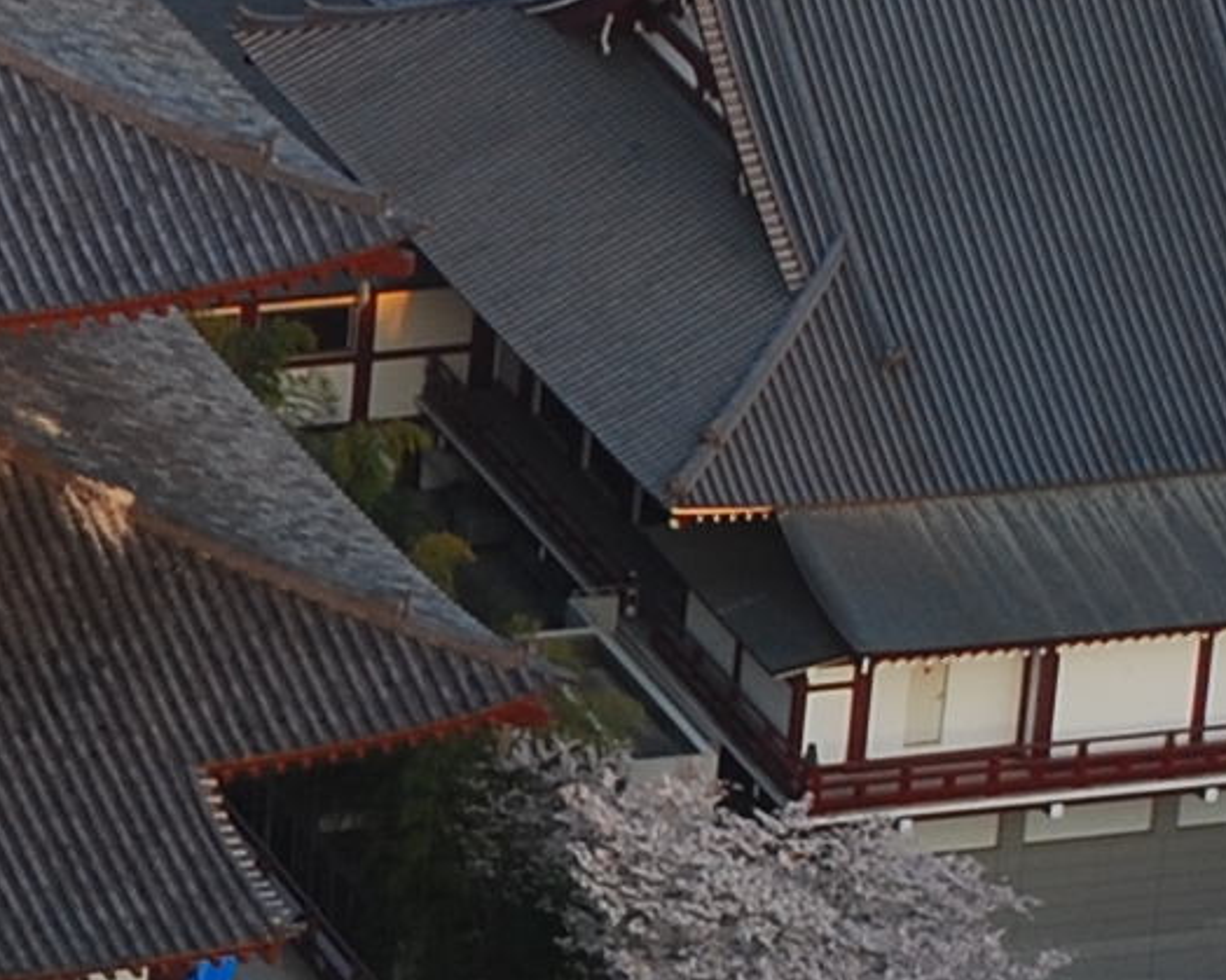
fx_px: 14366
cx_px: -650
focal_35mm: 396
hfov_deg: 4.8
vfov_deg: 3.9
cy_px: 833
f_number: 7.1
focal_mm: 38
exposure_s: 1/40
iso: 100
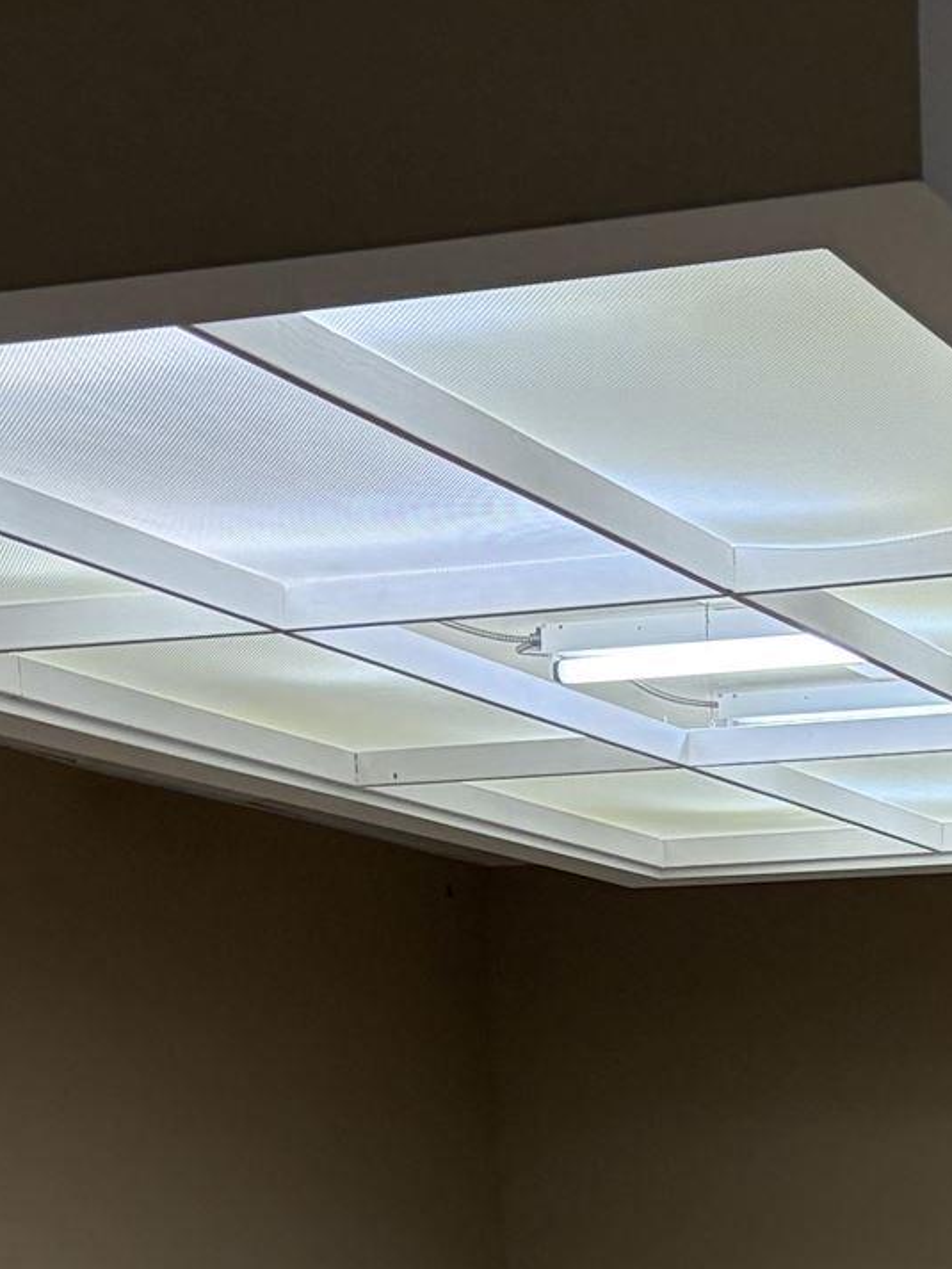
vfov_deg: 20.6
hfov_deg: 17.1
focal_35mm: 84
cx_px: 1018
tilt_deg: -9.0
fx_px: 3079
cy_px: 1783
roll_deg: +0.4
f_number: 1.6
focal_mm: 5.96
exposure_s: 1/60
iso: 125
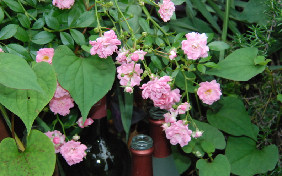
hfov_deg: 19.8
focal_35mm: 105
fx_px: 807
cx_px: 141
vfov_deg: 12.5
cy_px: 87
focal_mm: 68
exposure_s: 1/200
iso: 1600
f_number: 11
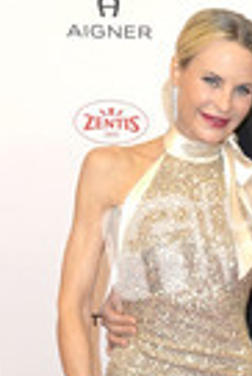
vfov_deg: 15.6
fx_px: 1351
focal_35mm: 129
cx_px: 324
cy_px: 373
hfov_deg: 10.4
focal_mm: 44
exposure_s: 1/250
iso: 400
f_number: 6.3
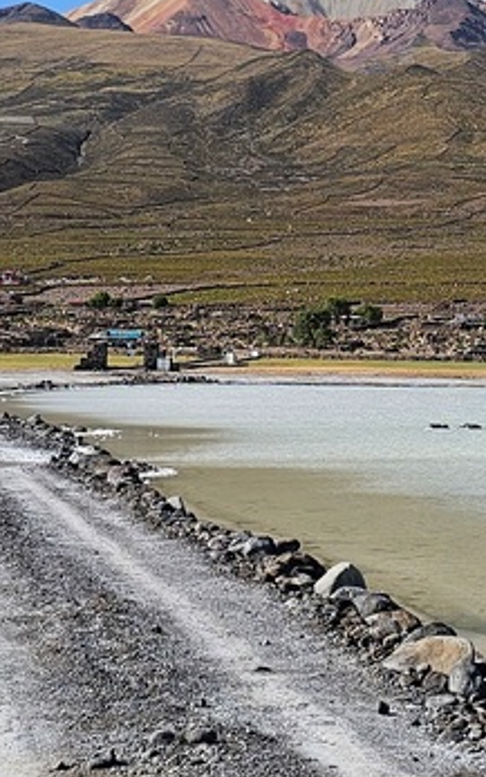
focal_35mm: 45
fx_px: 953
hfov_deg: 25.3
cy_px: 253
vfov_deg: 43.7
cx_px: -121
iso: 10
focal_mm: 6.3
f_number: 1.7
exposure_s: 1/1513
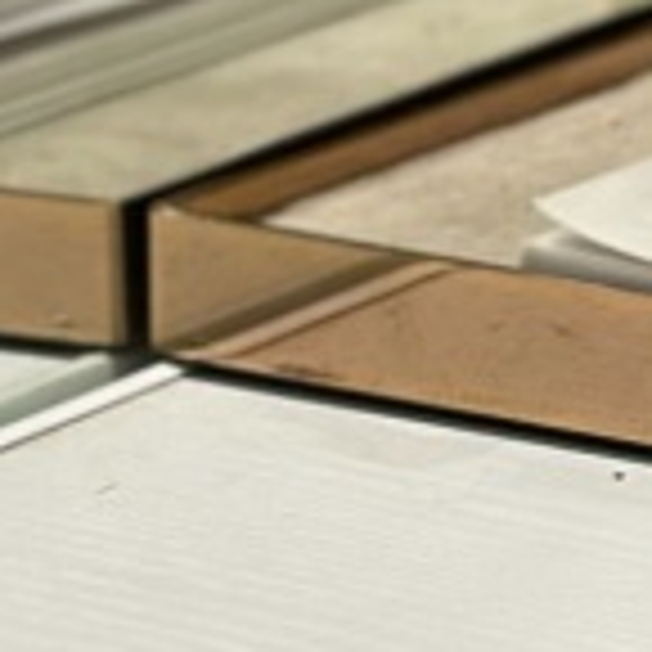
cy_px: -1144
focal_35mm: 313
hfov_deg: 5.3
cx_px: 1794
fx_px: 6670
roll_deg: -0.7
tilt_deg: -5.3
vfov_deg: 5.3
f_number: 1.78
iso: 80
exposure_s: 1/317
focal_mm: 6.86
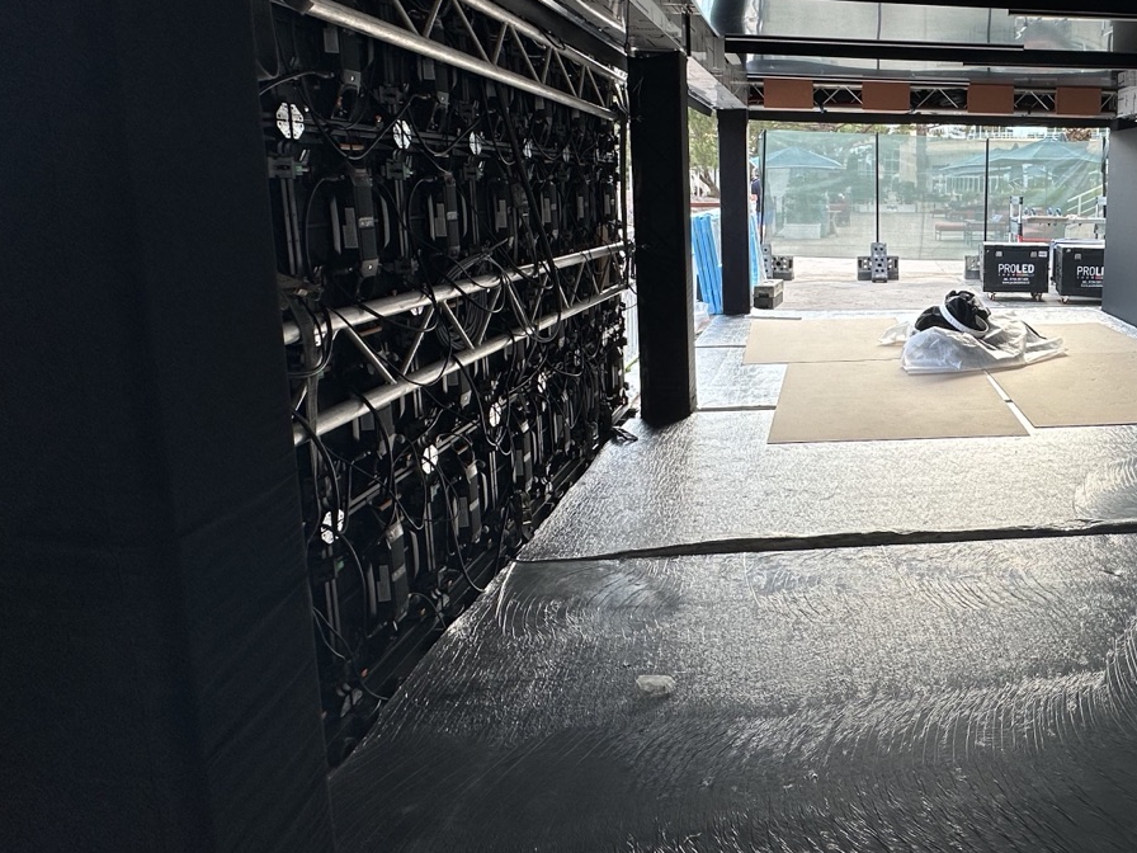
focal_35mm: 25
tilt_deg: -7.6
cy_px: 302
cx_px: 943
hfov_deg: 62.2
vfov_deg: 54.0
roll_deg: -1.3
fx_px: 821
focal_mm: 2.22
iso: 40
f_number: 2.2
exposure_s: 1/182
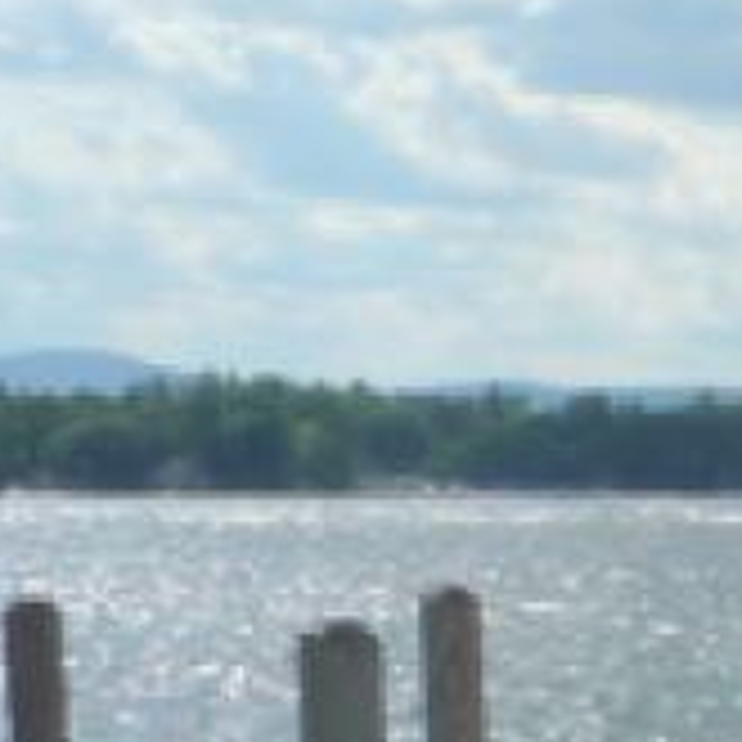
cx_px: 2015
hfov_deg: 10.3
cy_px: 920
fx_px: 3322
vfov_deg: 12.4
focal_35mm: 137
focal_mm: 4.4
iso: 100
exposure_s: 1/800
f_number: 5.6
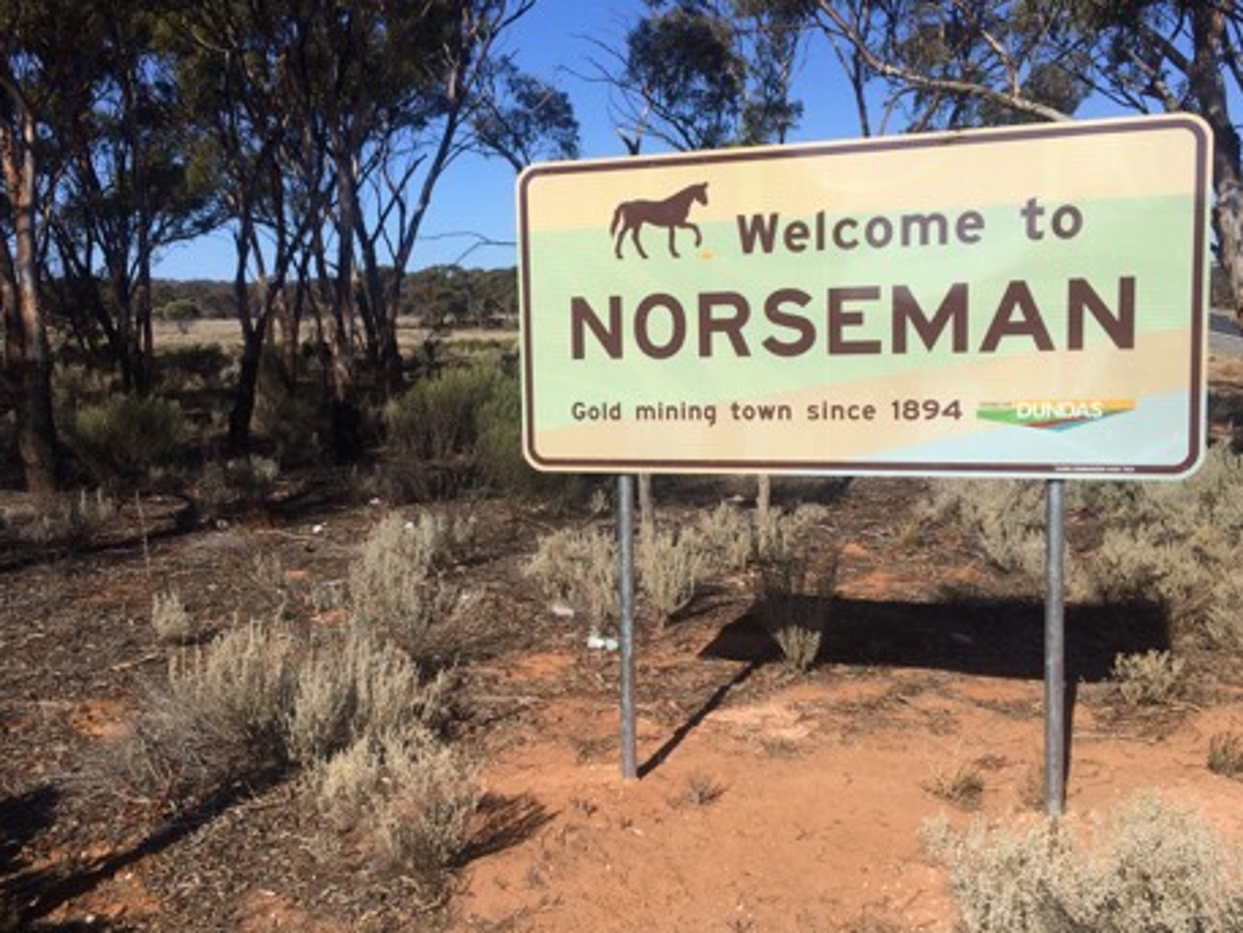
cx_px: 560
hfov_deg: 55.2
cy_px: 441
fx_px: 1185
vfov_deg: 42.9
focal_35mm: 33
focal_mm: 4.15
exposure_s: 1/2933
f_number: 2.2
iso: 32
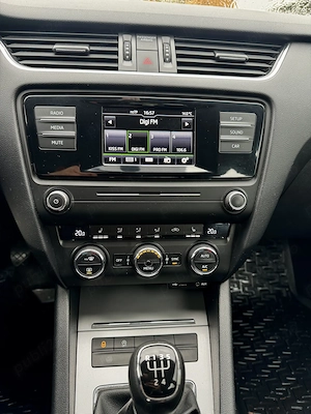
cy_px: 207
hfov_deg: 56.8
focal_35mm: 24
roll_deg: -5.3
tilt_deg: -28.3
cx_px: 156
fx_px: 287
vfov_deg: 71.6
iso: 200
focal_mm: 6.76
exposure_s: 1/106
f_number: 1.78
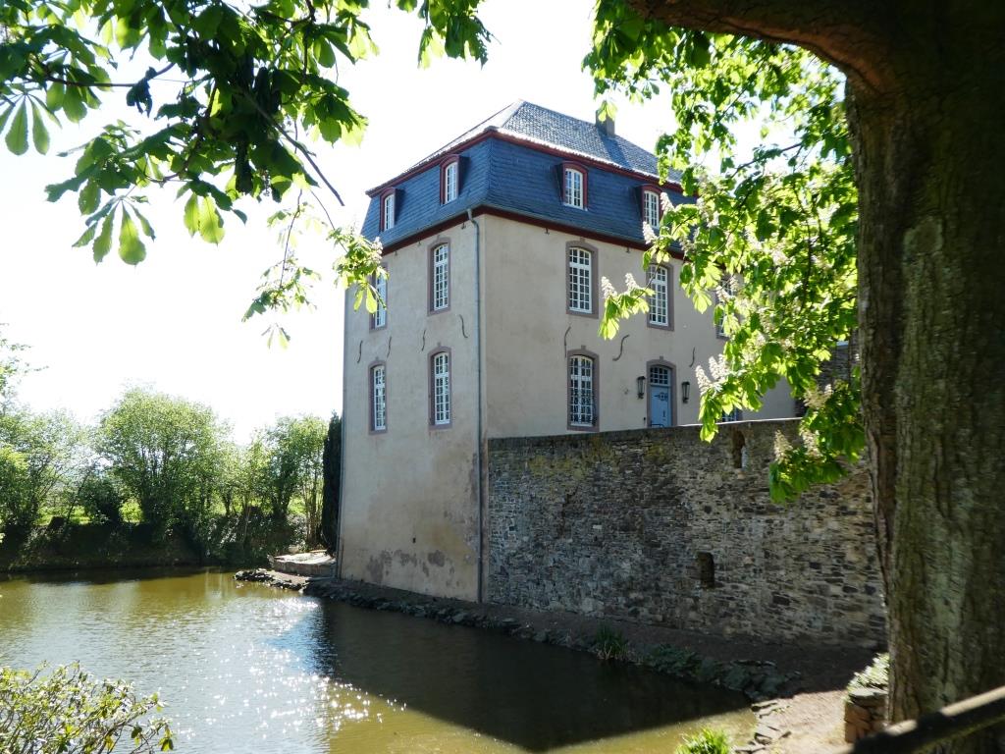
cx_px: 502
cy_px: 377
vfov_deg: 45.4
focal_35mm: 31
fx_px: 900
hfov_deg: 58.4
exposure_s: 1/320
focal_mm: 5.4
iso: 80
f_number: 3.5
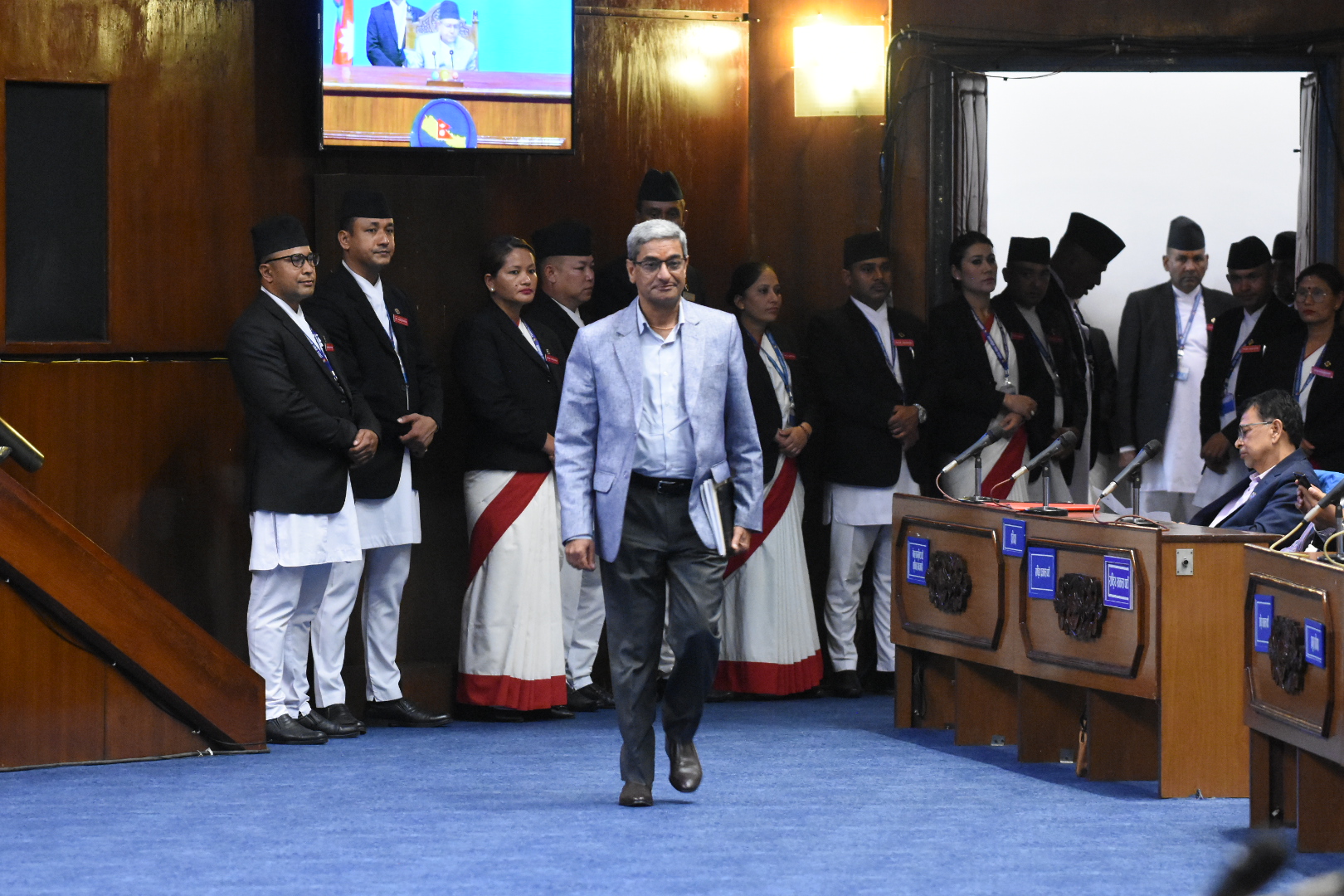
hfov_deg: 9.5
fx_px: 8119
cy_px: 448
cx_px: 672
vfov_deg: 6.3
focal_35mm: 218
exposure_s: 1/125
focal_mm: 145
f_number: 4
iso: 8000
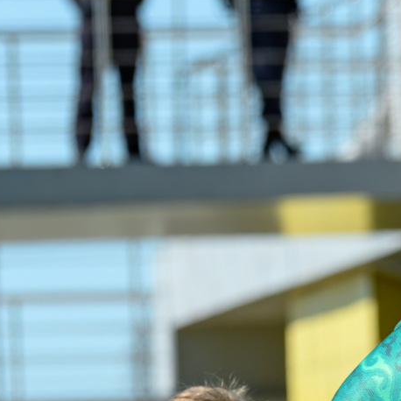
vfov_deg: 1.8
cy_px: 548
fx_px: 12451
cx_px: 703
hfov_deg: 1.8
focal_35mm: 950
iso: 160
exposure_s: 1/1250
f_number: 5.6
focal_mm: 200
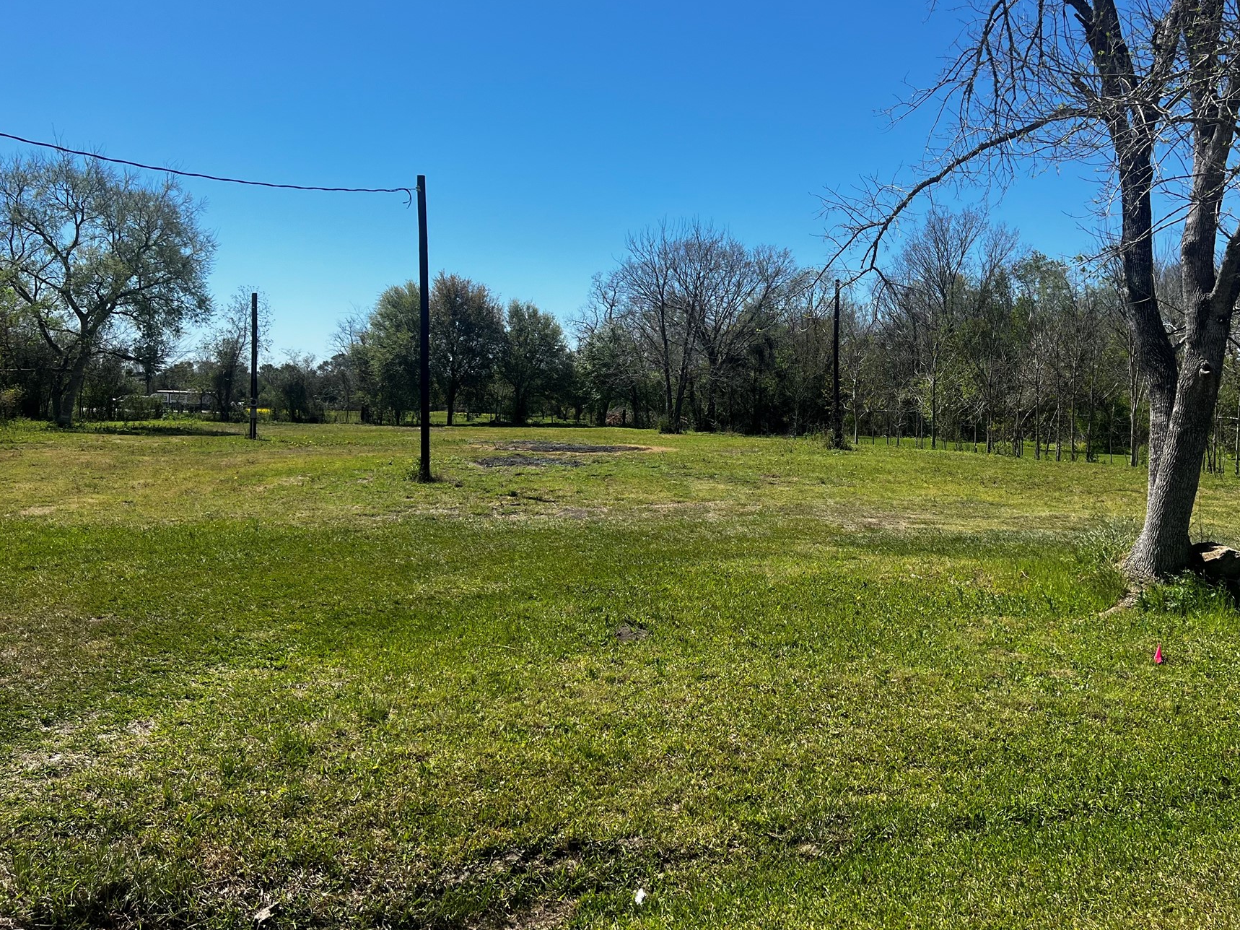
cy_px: 378
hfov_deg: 58.2
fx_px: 1110
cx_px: 686
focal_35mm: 31
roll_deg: +0.0
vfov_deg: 45.2
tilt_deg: +0.4
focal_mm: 5.7
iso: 50
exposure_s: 1/4630
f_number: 1.5
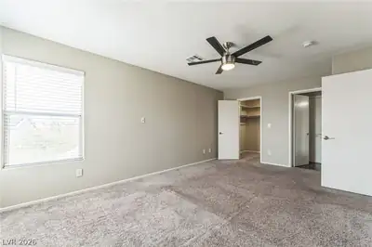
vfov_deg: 78.7
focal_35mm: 15
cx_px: 186
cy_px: 124
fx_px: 151
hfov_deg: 102.0
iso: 640
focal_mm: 14.6
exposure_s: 1/125
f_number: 7.1
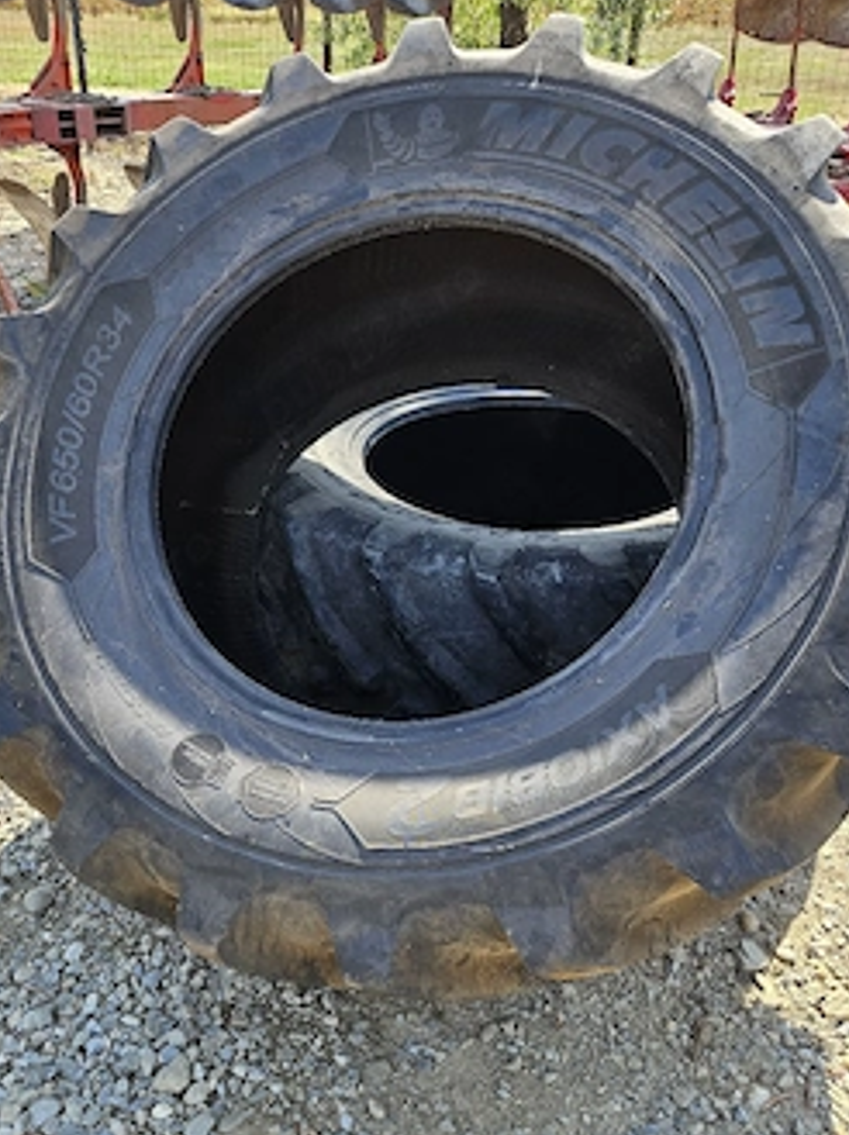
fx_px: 917
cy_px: 655
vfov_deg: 63.2
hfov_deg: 49.7
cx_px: 438
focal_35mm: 28
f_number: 1.8
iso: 25
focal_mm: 5.4
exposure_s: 1/286
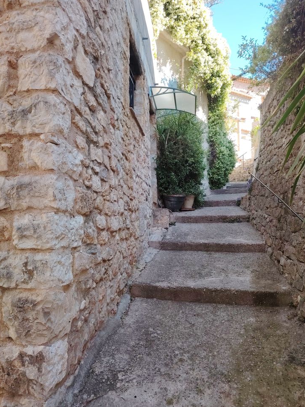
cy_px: 207
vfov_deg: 69.4
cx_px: 158
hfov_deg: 54.9
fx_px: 294
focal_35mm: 25
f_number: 1.75
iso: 100
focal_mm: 5.25
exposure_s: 1/117
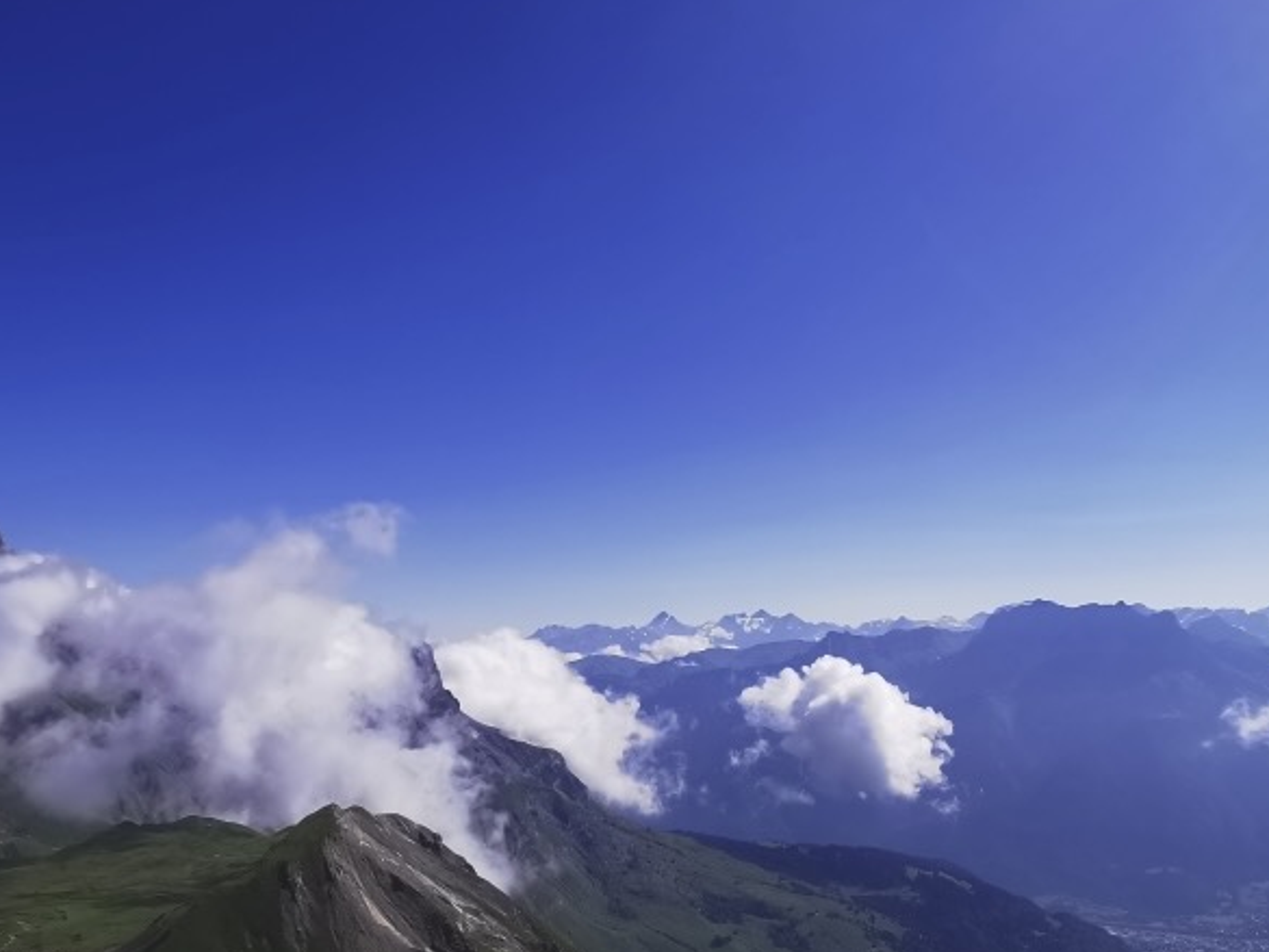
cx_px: 642
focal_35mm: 35
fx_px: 1283
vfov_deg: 40.2
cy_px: 635
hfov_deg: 52.6
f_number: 2.2
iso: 50
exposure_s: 1/2326
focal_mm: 2.35
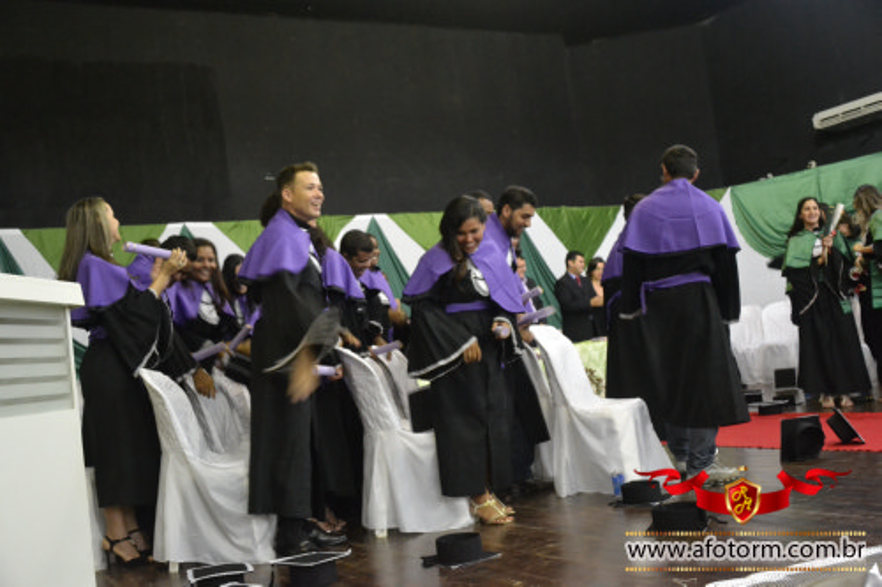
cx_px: 441
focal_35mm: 39
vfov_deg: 34.2
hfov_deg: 49.6
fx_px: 955
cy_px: 294
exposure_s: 1/25
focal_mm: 26
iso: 3200
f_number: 3.8
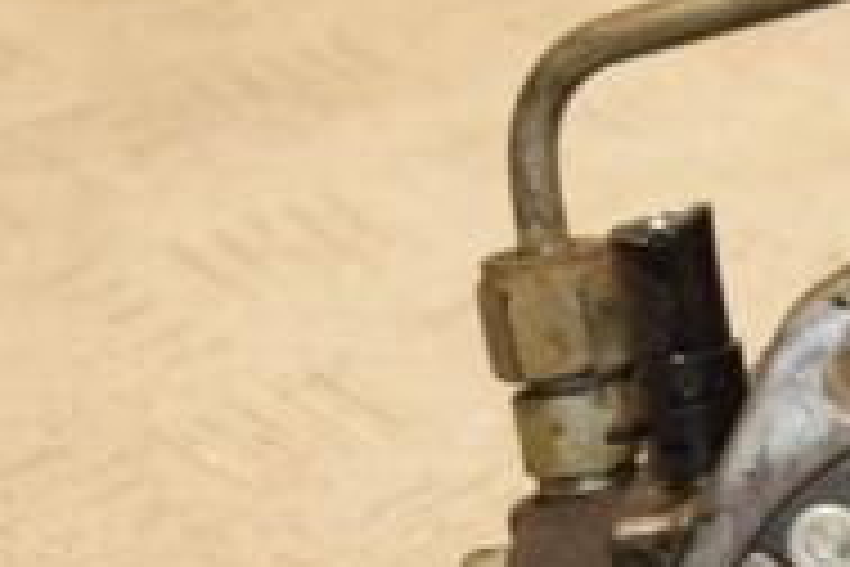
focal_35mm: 276
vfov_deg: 5.0
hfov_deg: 7.4
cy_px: 482
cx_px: 1097
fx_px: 6516
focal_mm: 58
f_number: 5.6
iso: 800
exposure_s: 1/200
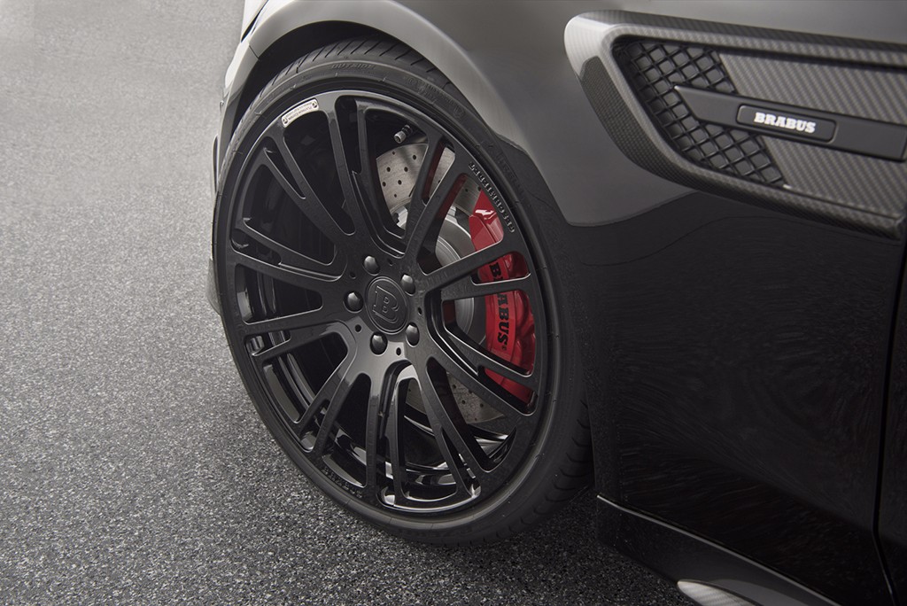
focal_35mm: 40
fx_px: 1008
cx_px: 454
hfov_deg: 48.4
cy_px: 303
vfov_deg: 33.4
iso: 100
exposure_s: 1/125
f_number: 9
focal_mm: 40
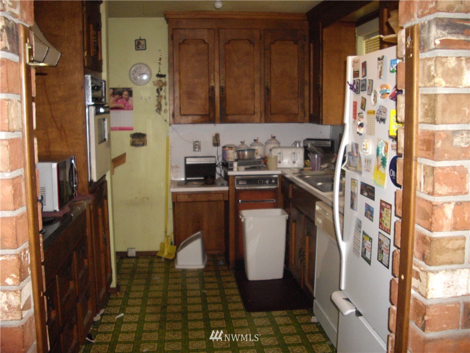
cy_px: 176
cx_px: 235
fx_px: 516
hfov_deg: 49.0
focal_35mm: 38
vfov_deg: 37.7
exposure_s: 1/40
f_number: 2.8
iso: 400
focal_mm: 7.9
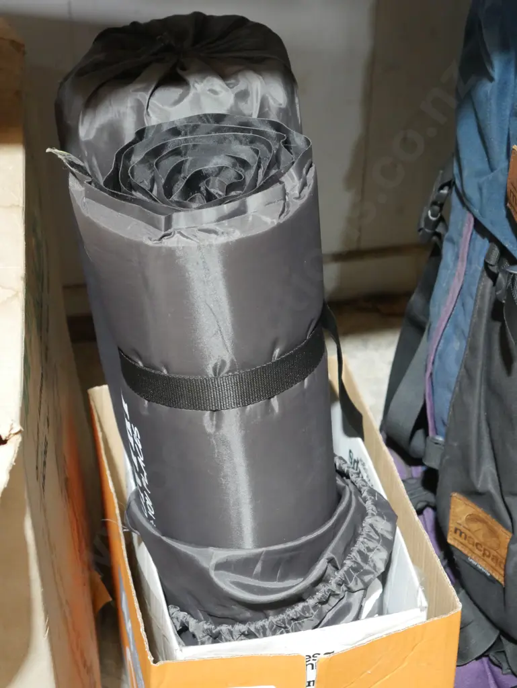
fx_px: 1433
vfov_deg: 27.0
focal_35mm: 72
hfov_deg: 20.5
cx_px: 258
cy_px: 344
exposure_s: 1/50
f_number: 5.5
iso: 3200
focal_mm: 36
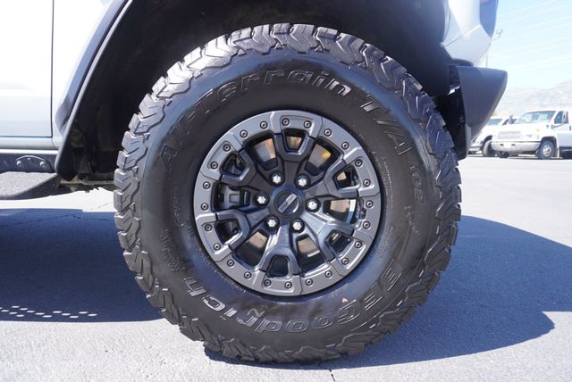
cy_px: 191
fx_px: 382
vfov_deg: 53.2
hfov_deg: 73.7
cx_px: 286
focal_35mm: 24
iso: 100
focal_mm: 16
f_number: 5
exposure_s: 1/100
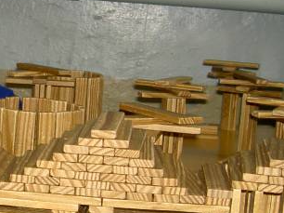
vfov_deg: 14.5
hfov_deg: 18.7
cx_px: -2
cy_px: 116
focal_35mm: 102
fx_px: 836
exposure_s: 1/60
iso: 100
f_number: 2.8
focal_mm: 8
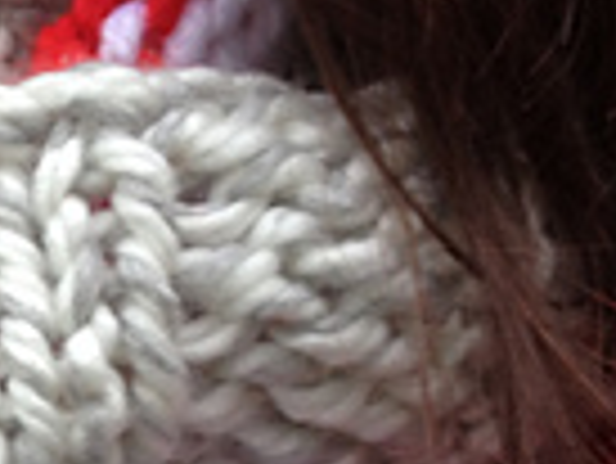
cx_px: -265
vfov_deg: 9.0
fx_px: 2903
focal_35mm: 163
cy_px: 626
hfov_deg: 11.7
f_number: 2.4
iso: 50
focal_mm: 4.28
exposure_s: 1/223
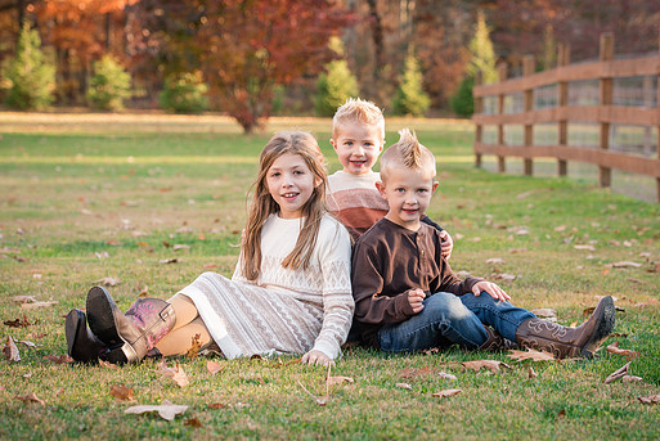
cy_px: 218
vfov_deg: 13.6
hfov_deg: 20.2
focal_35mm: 101
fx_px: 1853
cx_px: 361
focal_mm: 86
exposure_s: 1/160
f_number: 5
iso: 500
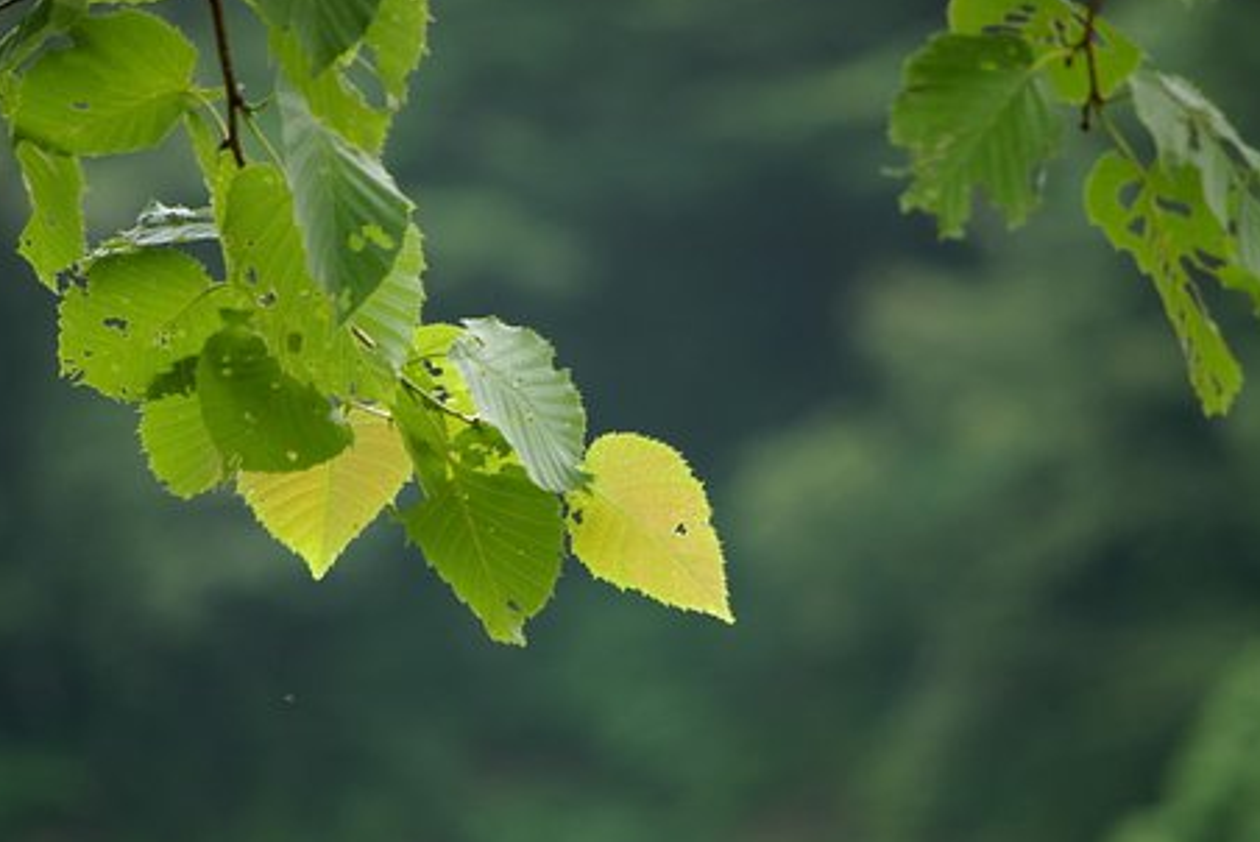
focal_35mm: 340
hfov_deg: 6.1
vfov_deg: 4.0
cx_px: 580
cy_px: 457
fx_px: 11907
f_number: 5.6
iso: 200
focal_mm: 200
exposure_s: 1/100
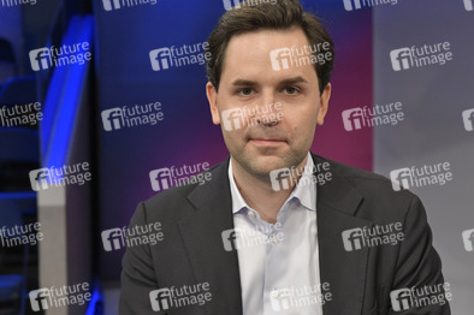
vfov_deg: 19.2
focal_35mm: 71
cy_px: 147
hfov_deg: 28.4
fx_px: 934
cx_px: 269
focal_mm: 62
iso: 2500
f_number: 6.3
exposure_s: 1/200
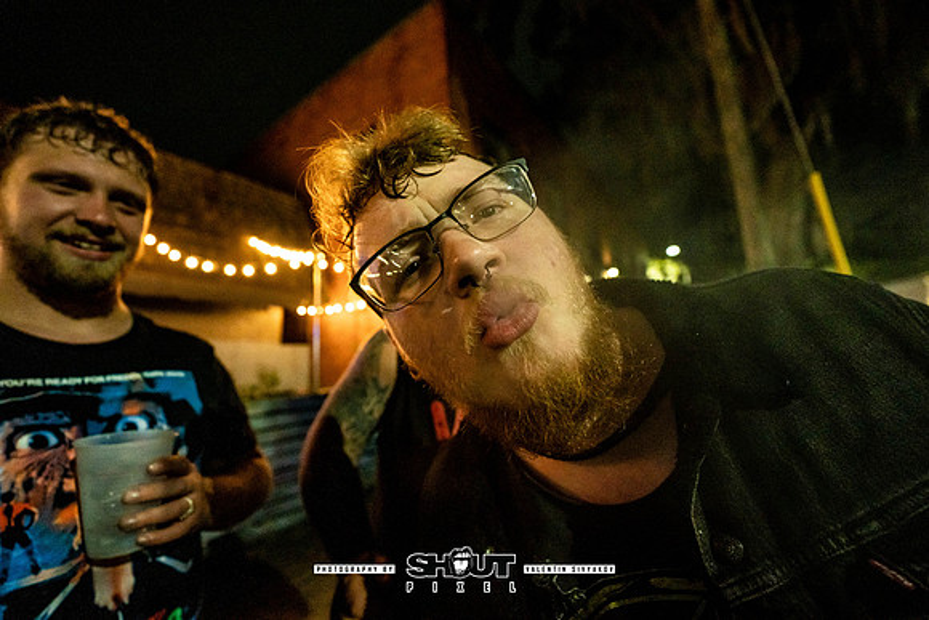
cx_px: 464
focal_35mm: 14
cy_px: 310
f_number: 2.8
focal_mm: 14
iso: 3200
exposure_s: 1/160
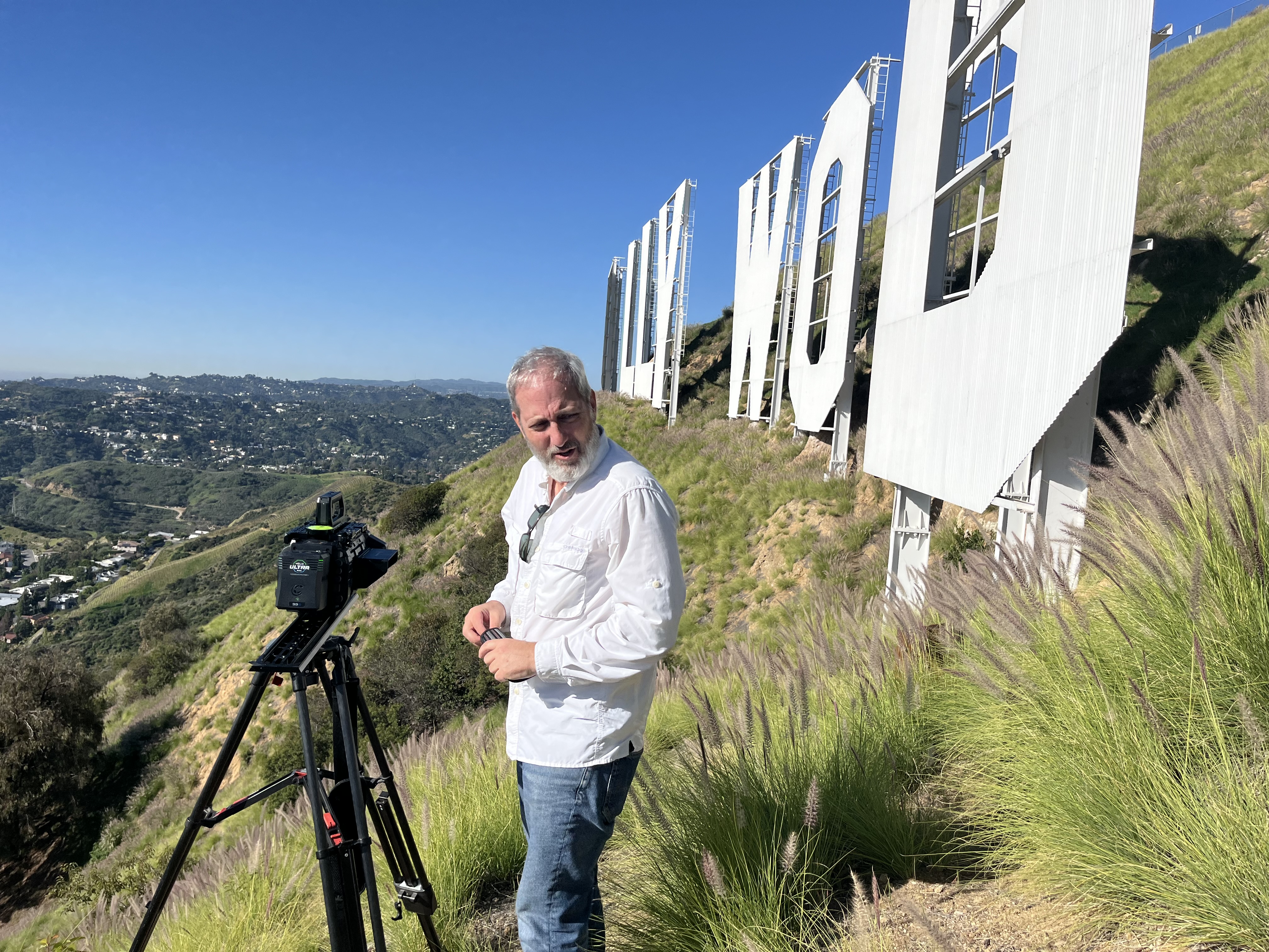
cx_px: 634
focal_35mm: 26
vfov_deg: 53.1
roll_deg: -3.8
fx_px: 953
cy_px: 476
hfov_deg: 67.3
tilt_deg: -5.0
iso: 50
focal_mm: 5.1
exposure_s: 1/6494
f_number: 1.6
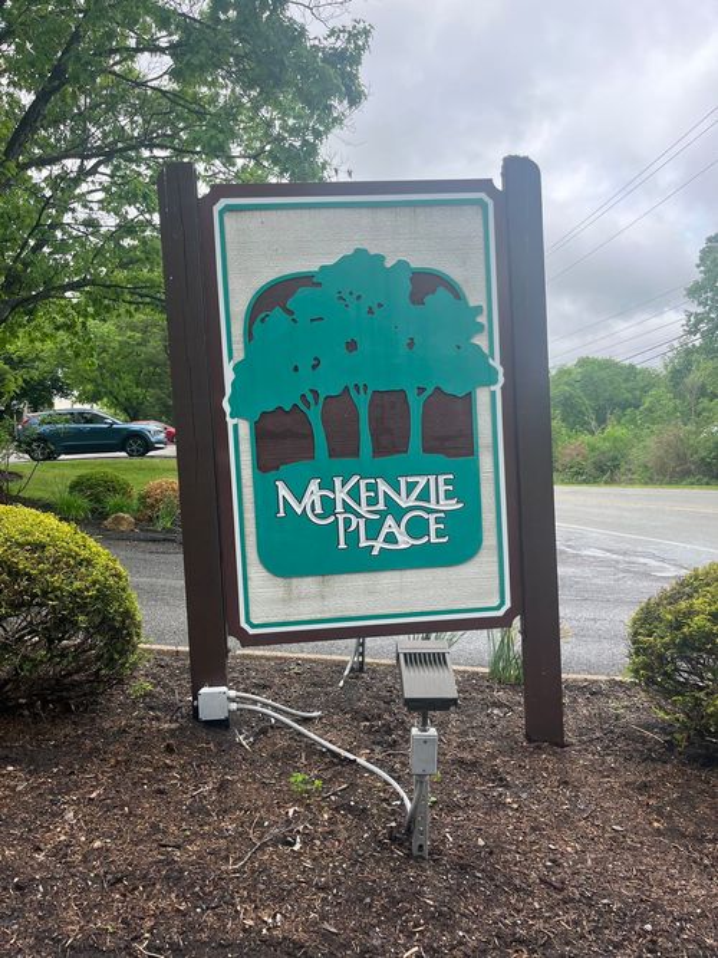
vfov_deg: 67.3
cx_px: 359
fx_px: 719
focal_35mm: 26
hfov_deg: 53.0
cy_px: 479
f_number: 1.6
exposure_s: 1/1036
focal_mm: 5.1
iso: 50
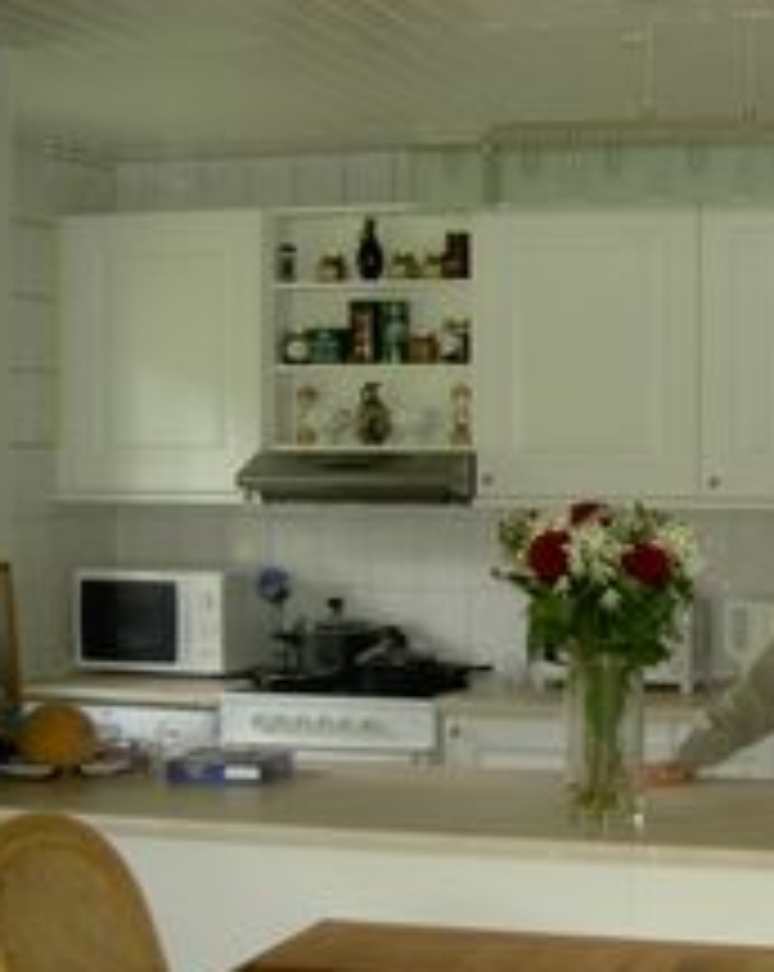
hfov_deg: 22.6
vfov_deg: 29.1
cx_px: 765
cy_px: 572
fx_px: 1867
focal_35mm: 65
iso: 100
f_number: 2.8
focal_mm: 8
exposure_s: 1/8
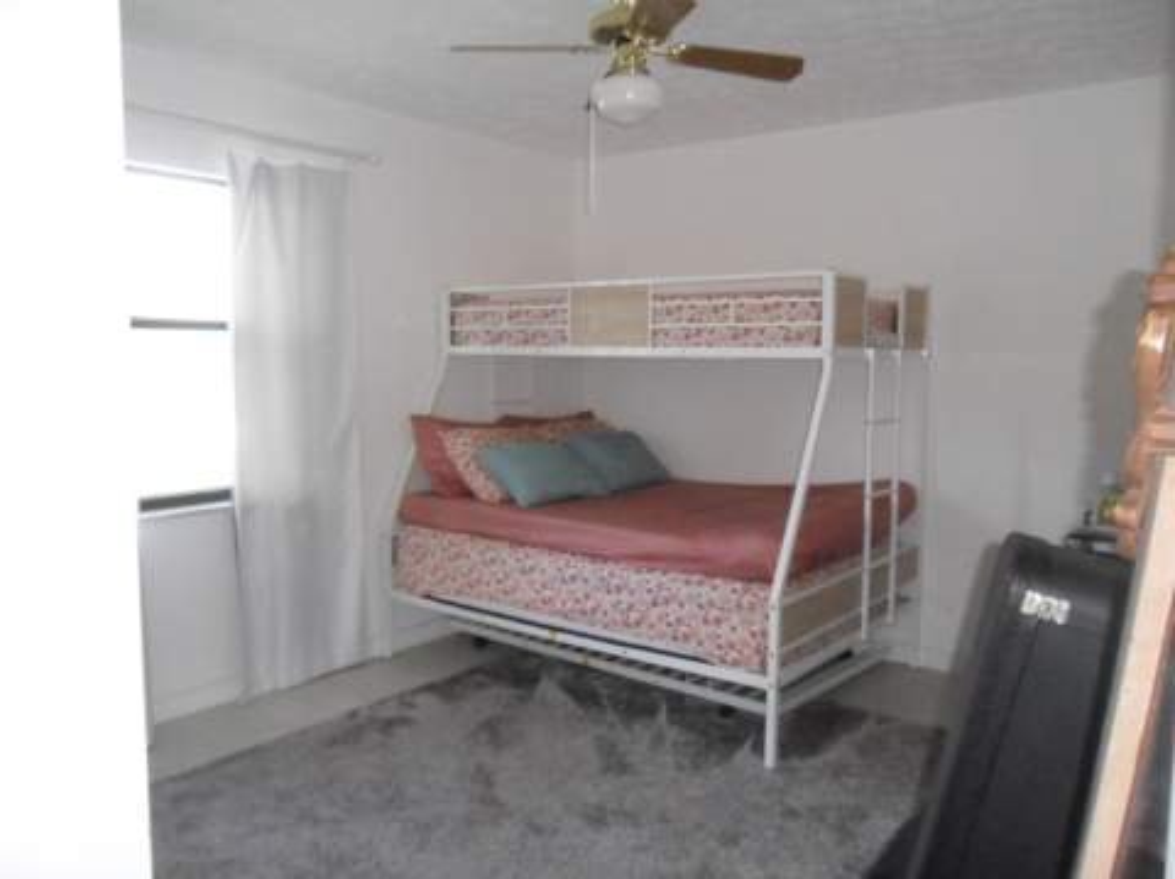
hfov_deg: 65.4
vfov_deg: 51.3
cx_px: 588
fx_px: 916
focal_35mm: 27
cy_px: 440
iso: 400
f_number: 3.5
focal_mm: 4.9
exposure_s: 1/45
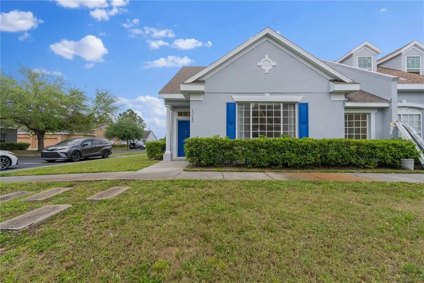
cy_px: 142
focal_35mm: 14
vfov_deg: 81.2
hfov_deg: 104.3
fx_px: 165
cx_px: 212
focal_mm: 14
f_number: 8
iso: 320
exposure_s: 1/640
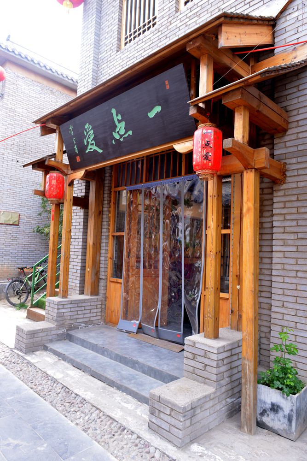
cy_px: 230
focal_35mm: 24
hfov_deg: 53.1
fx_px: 307
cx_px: 154
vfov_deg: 73.7
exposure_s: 1/60
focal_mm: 24
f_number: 5.6
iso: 200
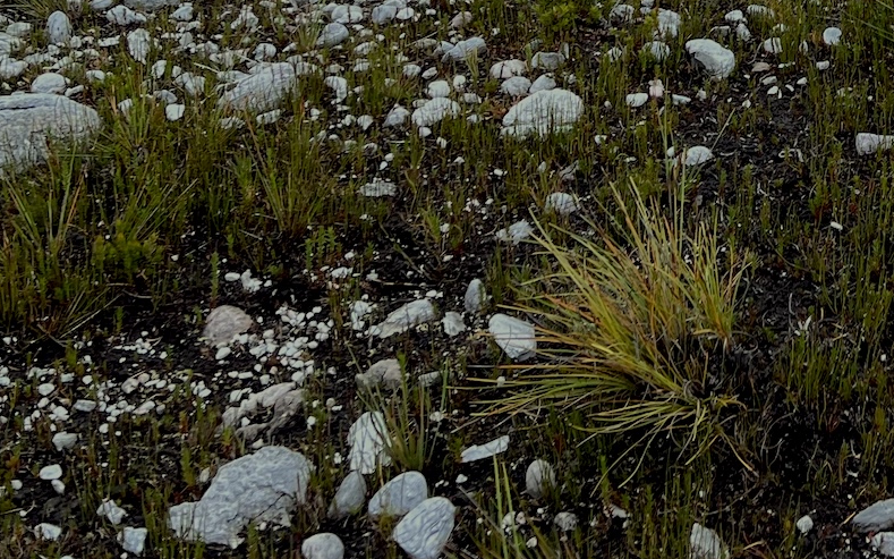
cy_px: -363
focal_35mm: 77
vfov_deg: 15.2
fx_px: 1876
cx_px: 879
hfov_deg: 25.6
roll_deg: -0.4
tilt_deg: -16.1
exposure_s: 1/1029
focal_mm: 5.7
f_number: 1.5
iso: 50
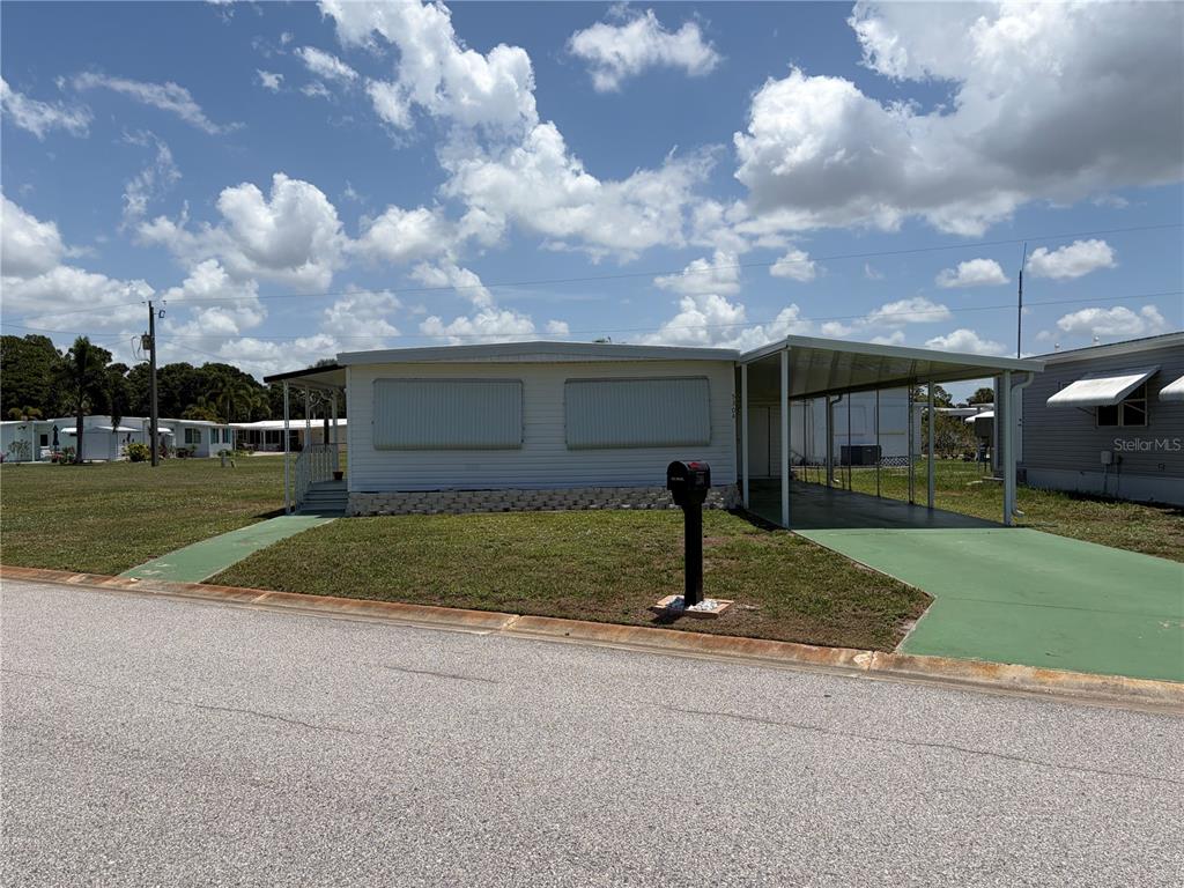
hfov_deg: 67.3
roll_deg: +1.2
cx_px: 592
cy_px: 444
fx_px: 889
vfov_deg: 53.1
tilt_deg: -0.9
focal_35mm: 26
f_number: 1.6
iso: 50
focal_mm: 5.96
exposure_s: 1/7813
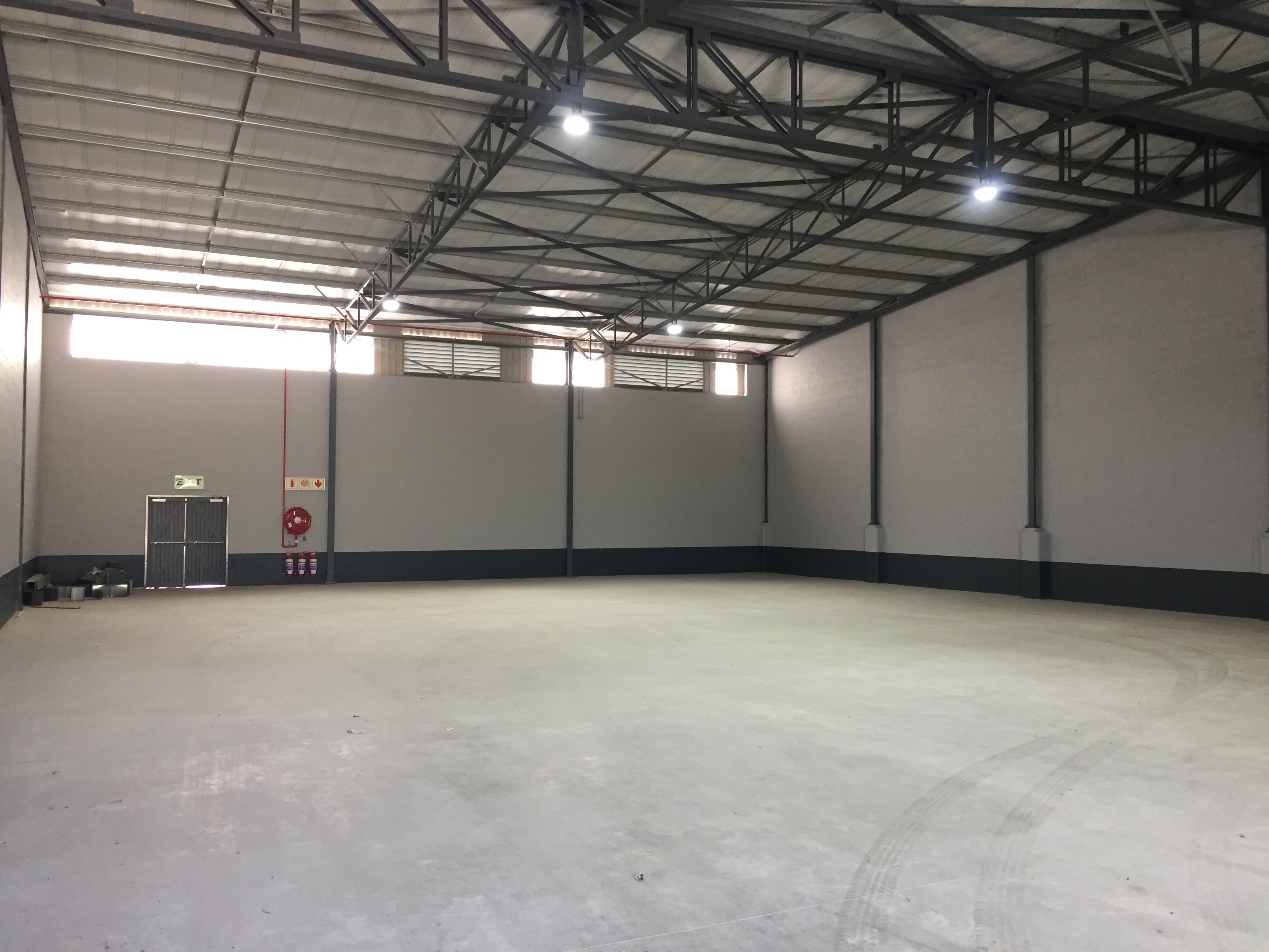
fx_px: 1063
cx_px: 634
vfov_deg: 48.2
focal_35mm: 29
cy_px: 476
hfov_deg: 61.7
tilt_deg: +1.2
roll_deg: -0.1
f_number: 2.2
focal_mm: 4.15
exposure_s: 1/33
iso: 64
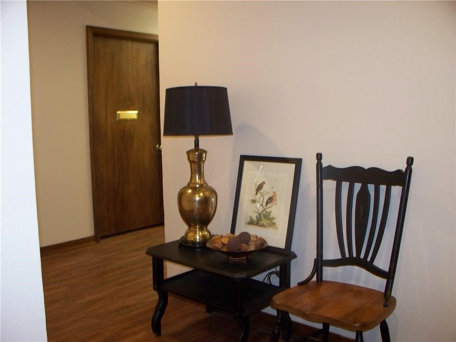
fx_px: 474
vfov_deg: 39.7
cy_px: 171
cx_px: 228
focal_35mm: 36
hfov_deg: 51.3
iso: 200
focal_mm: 7.54
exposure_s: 1/30
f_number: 2.8
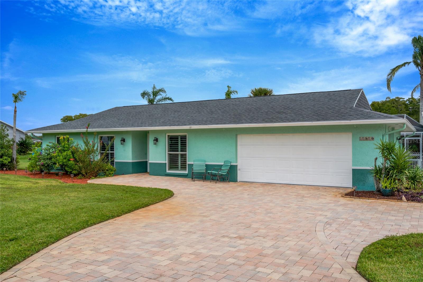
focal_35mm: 31
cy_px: 141
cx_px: 212
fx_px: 364
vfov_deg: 42.3
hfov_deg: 60.3
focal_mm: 31
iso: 100
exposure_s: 1/90
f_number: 16
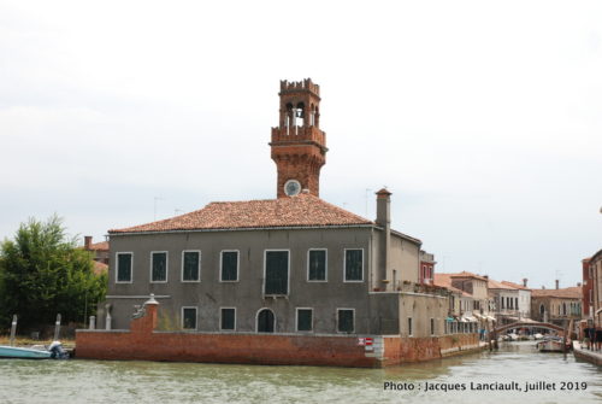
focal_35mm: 57
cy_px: 202
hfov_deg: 35.0
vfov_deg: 23.9
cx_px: 301
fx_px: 955
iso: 100
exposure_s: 1/100
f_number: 11
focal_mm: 38
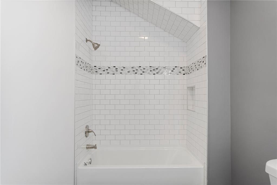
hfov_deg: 76.1
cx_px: 138
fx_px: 177
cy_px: 92
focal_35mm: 23
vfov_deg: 55.1
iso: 400
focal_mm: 23
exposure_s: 1/3
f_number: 8
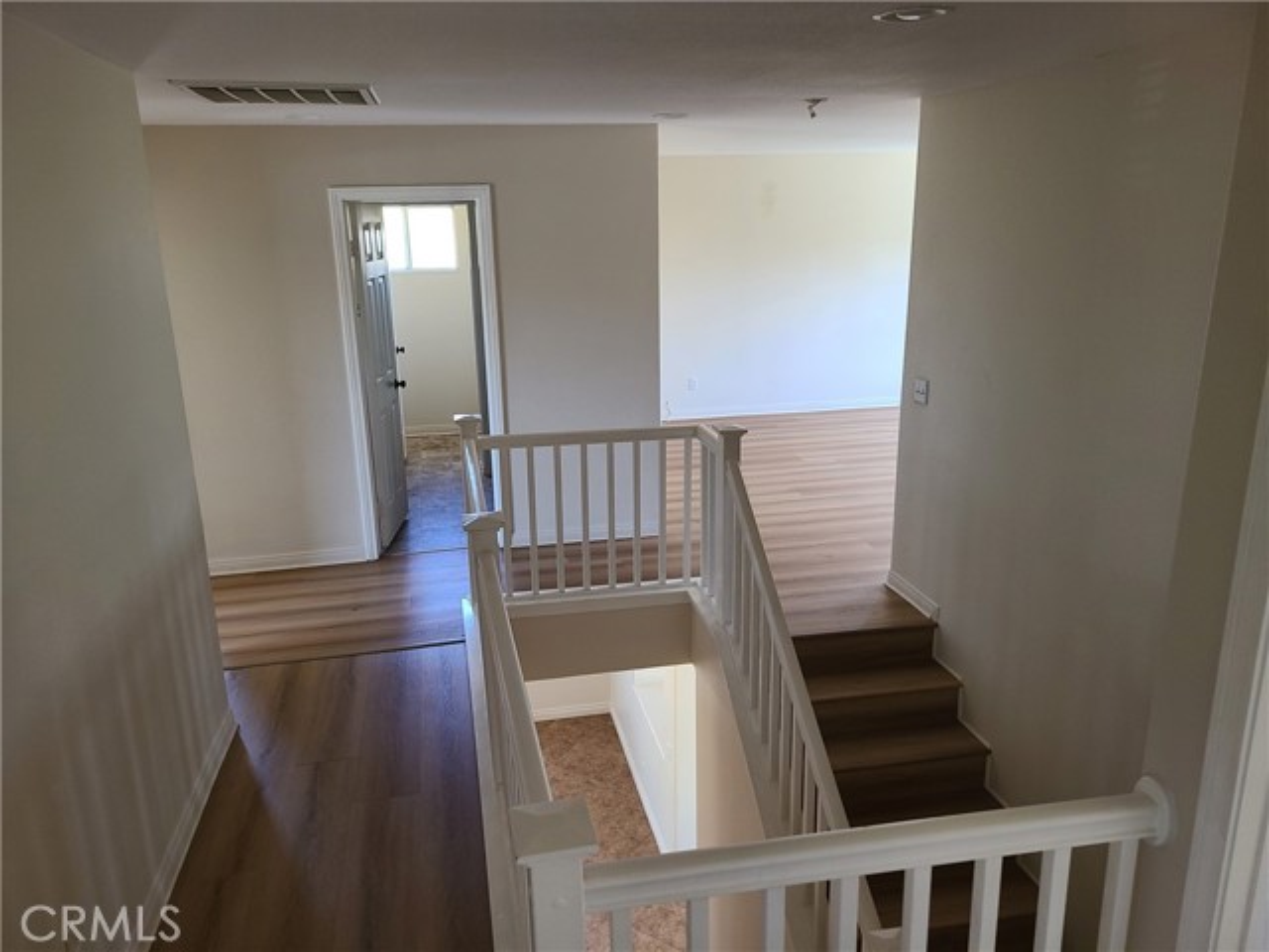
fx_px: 953
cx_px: 634
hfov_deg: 67.3
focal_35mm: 26
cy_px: 476
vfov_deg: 53.1
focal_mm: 5.4
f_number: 1.8
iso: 125
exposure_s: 1/60
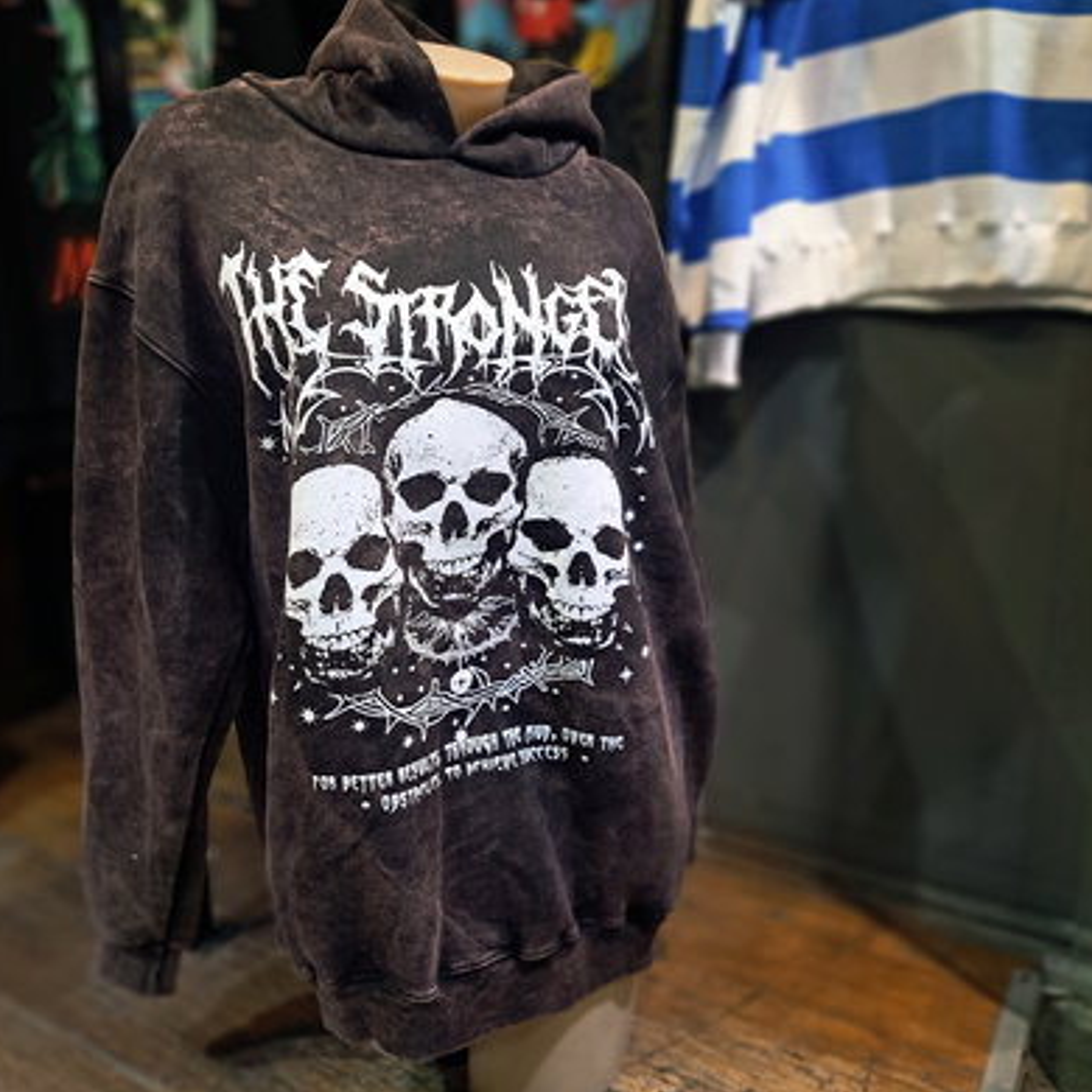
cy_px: 519
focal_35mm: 29
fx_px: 1035
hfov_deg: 55.6
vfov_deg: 55.6
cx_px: 540
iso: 125
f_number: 1.8
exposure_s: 1/50
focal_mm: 5.23
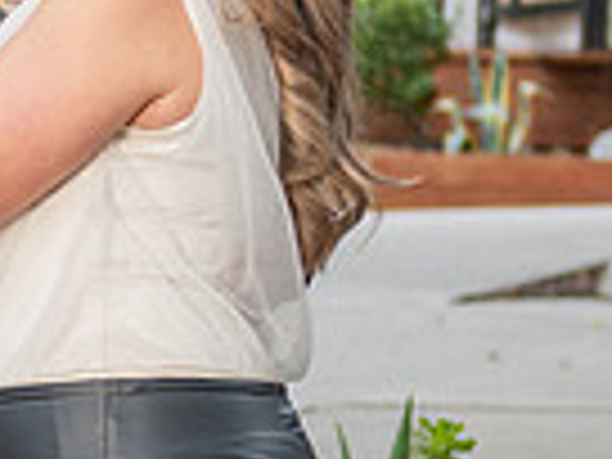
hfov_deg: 6.3
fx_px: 5463
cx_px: -542
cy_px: 448
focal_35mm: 309
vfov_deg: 4.8
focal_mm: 45
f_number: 3.2
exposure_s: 1/160
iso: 200
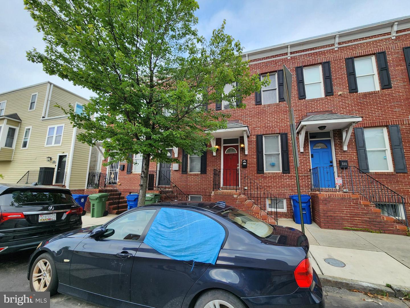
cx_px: 205
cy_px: 154
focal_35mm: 13
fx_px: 154
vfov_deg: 89.9
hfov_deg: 106.2
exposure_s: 1/758
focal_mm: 2.2
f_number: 2.2
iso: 50
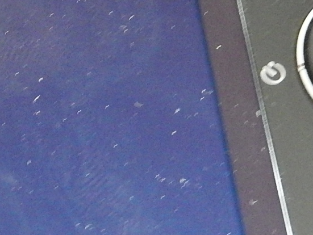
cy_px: 61
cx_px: 26
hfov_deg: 18.7
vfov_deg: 14.3
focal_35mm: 103
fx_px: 932
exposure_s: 1/6
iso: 800
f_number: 3.4
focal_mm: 4.5
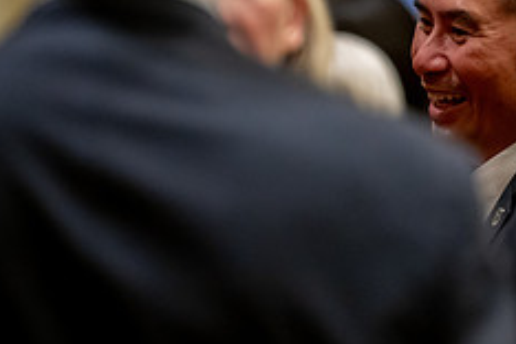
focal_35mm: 447
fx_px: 6406
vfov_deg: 3.1
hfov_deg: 4.6
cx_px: 439
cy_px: 142
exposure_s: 1/200
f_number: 2.8
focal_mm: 180
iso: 5000
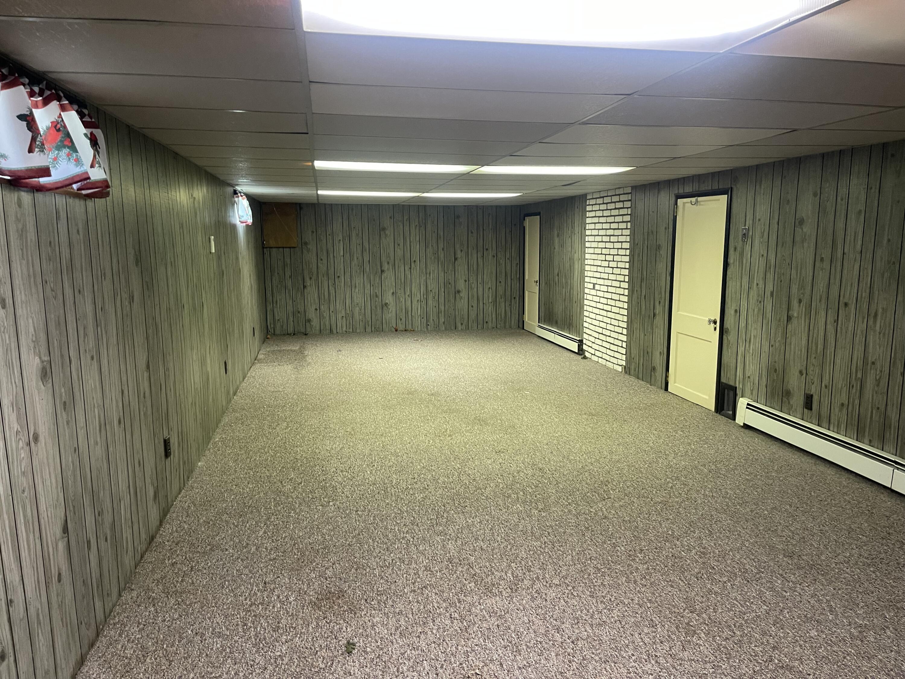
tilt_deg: -8.2
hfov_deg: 69.4
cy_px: 340
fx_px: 654
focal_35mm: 25
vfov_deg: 54.9
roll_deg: -0.1
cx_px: 452
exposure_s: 1/40
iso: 400
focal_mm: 5.1
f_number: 1.6
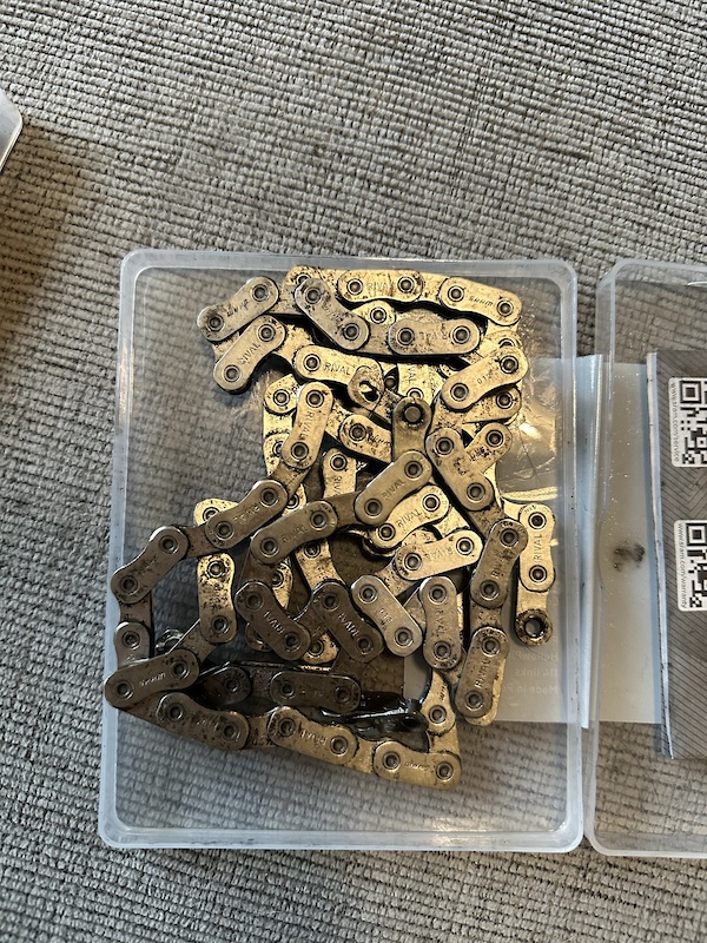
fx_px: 654
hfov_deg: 56.8
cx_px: 354
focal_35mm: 24
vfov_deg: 71.6
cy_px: 472
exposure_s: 1/60
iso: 640
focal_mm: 6.86
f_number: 1.78
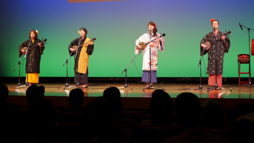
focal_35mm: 53
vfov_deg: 22.6
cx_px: 128
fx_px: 357
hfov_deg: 39.1
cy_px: 53
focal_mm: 24
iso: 200
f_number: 2.8
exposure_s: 1/60
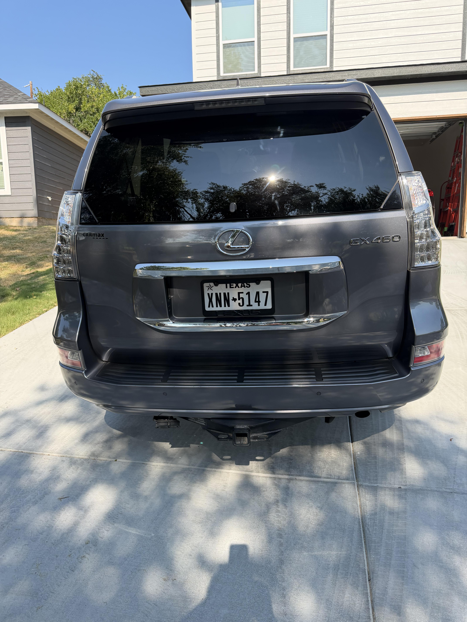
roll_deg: +0.3
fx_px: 432
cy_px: 311
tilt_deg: -5.3
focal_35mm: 24
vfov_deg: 71.6
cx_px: 234
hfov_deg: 56.8
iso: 100
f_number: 1.78
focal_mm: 6.76
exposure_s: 1/2110
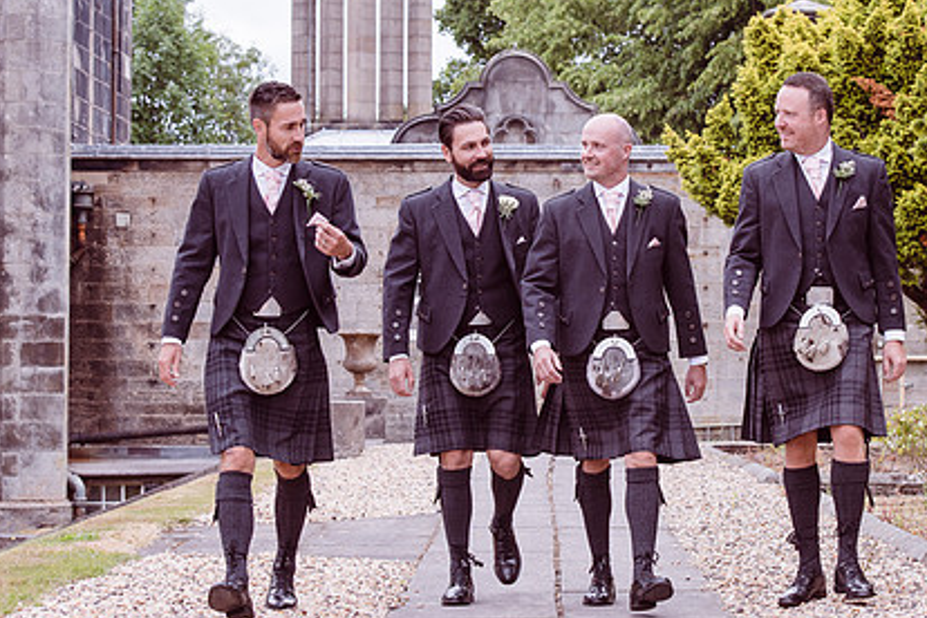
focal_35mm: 110
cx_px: 634
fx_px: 2832
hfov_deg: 18.5
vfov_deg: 12.4
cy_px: 210
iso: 320
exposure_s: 1/640
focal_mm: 70
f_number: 5.6
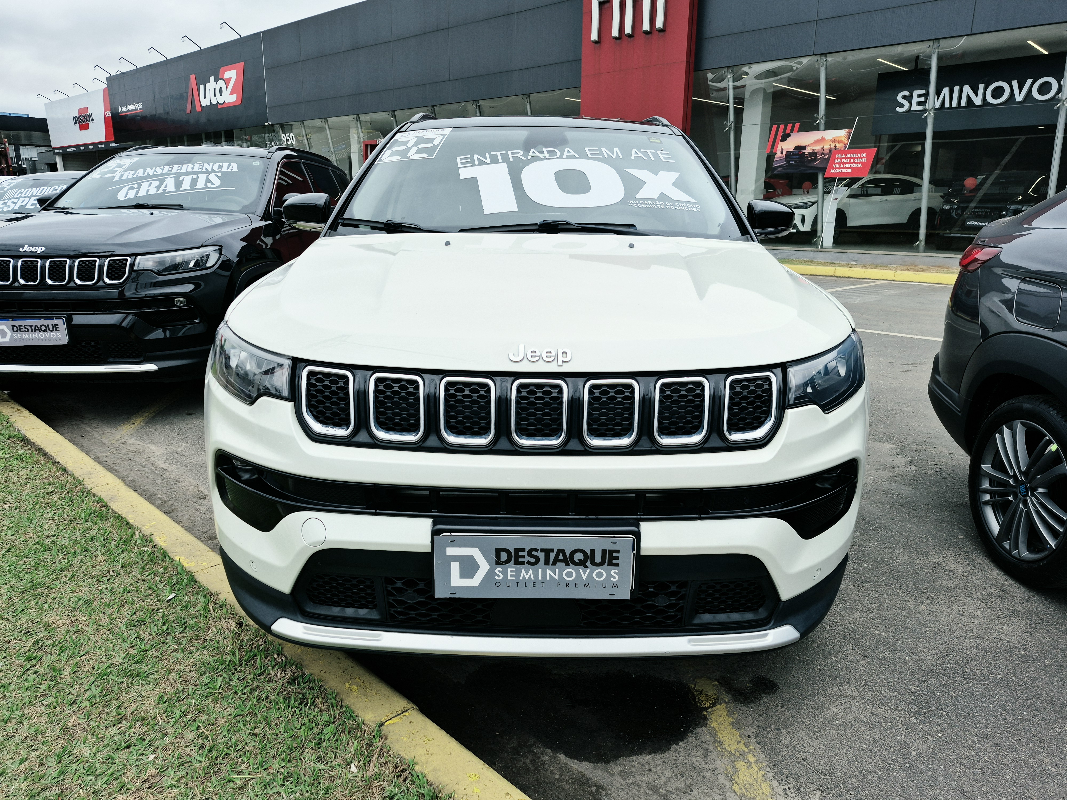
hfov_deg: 73.9
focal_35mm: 23
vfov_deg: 58.9
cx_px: 534
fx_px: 709
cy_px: 400
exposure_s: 1/1084
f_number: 1.8
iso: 25
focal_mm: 5.4
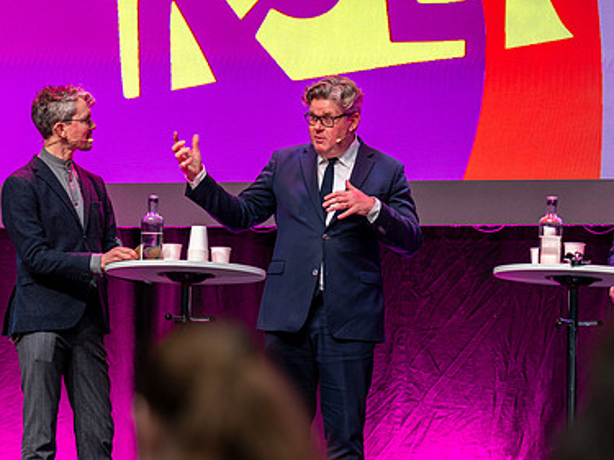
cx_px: 283
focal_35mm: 204
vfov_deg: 7.3
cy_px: 273
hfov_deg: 9.7
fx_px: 3617
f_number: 2.8
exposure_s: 1/160
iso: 500
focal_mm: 137
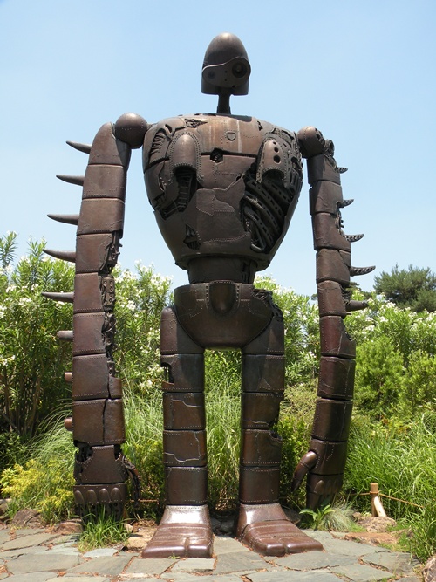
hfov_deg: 42.9
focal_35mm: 33
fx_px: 554
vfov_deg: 55.4
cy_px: 291
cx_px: 218
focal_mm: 5.8
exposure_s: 1/170
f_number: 5.6
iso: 64
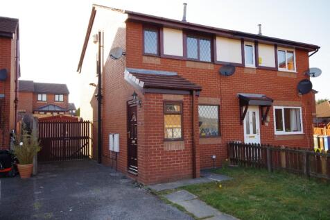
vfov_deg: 43.6
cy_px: 110
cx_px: 165
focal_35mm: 30
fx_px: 275
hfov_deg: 61.9
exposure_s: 1/60
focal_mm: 20
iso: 400
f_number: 11
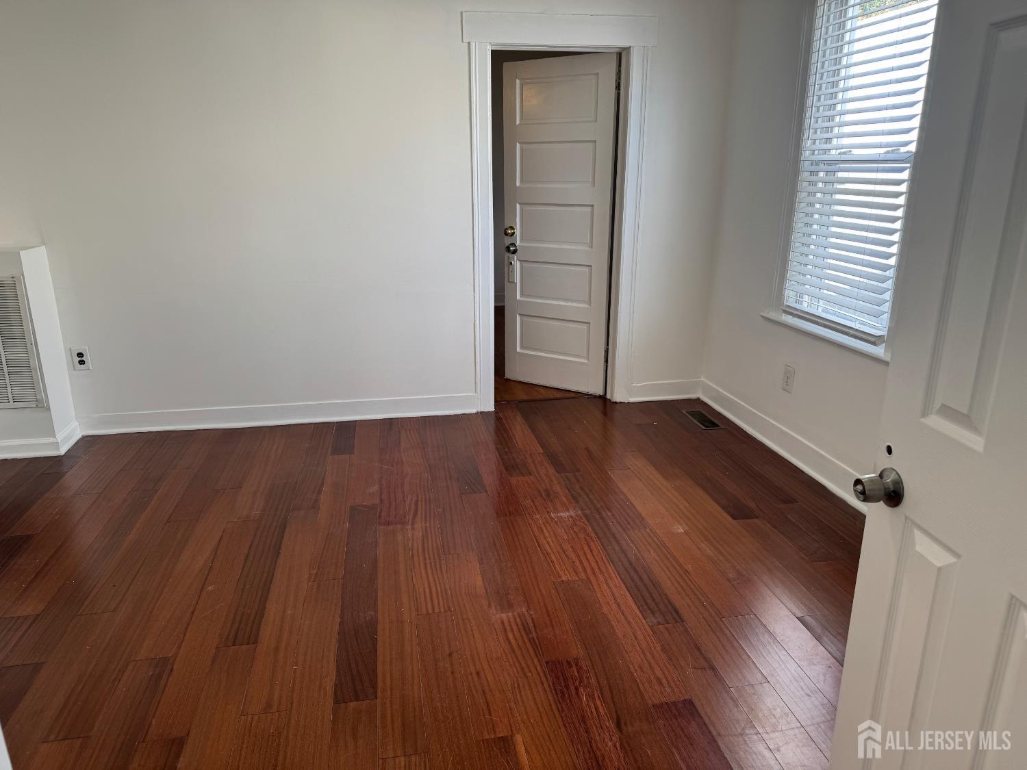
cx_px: 514
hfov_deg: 71.6
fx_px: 712
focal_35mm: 24
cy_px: 385
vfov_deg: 56.8
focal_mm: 6.76
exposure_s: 1/120
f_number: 1.78
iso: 64
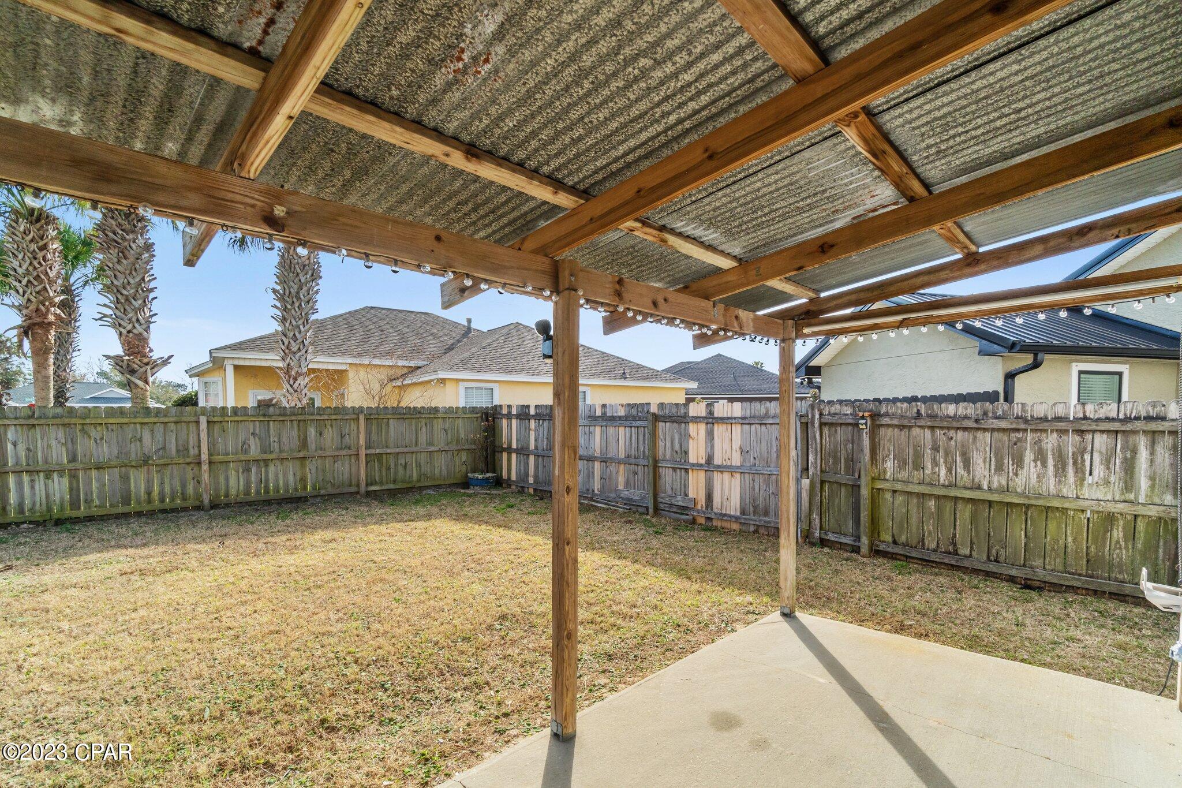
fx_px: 492
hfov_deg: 100.4
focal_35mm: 15
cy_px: 394
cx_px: 591
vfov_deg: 77.3
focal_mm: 10
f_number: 9
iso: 400
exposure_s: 1/200
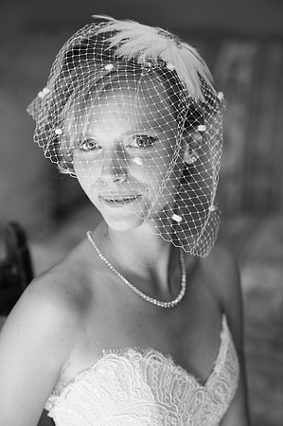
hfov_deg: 13.0
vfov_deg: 19.5
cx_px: 142
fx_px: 1241
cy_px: 213
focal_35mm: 105
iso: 640
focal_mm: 105
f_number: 4
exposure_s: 1/80
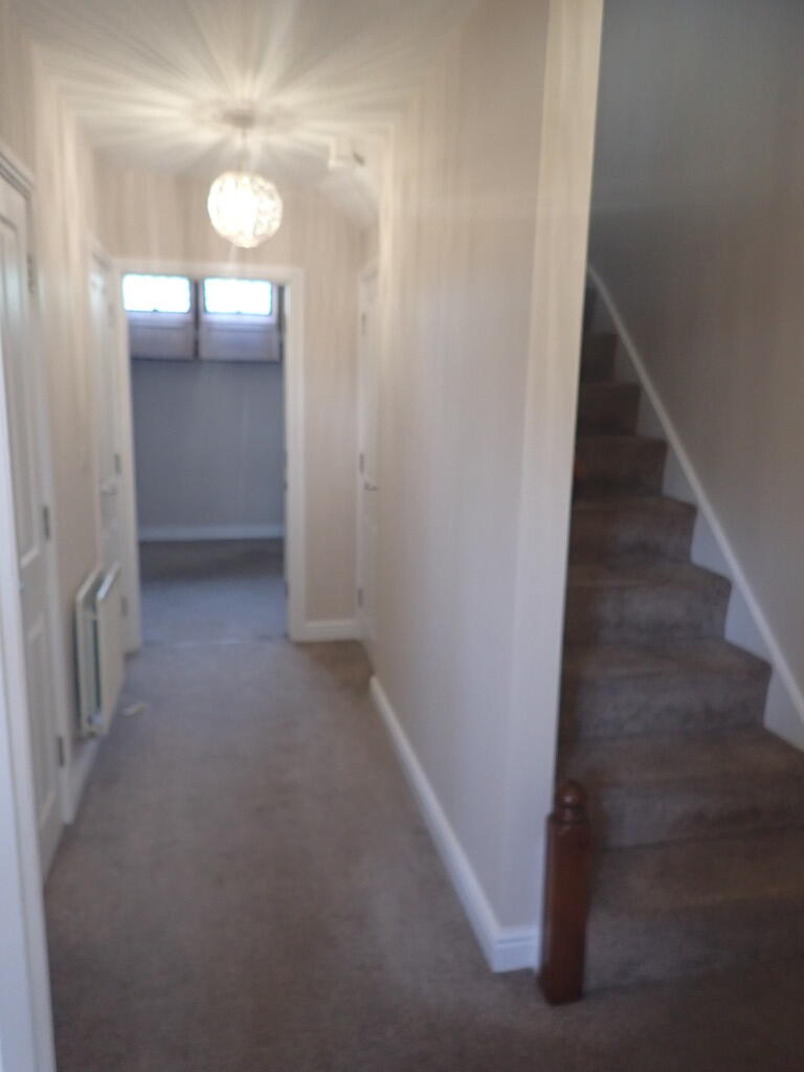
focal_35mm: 25
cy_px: 536
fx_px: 774
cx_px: 402
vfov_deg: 69.4
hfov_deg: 54.9
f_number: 2
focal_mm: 4.5
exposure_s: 1/30
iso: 320
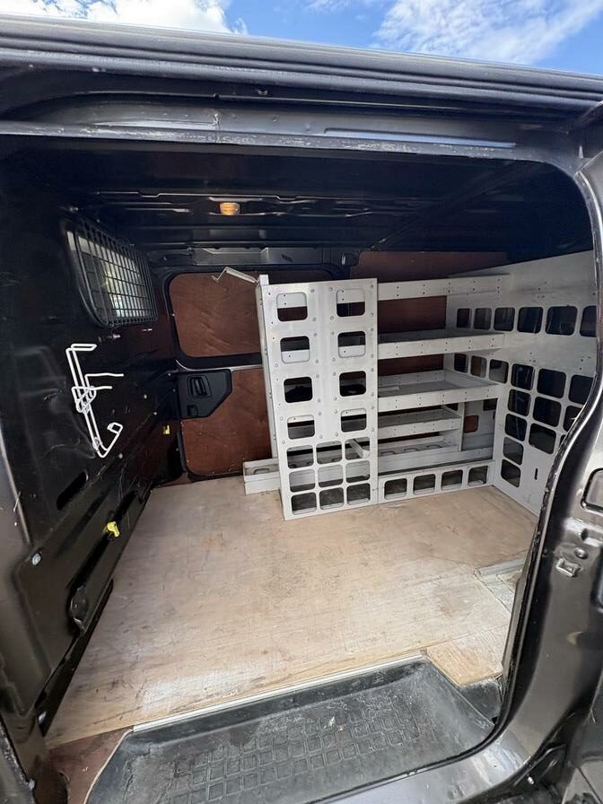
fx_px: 325
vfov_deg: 102.1
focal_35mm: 14
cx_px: 302
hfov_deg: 85.7
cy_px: 402
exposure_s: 1/148
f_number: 2.2
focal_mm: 2.22
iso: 50
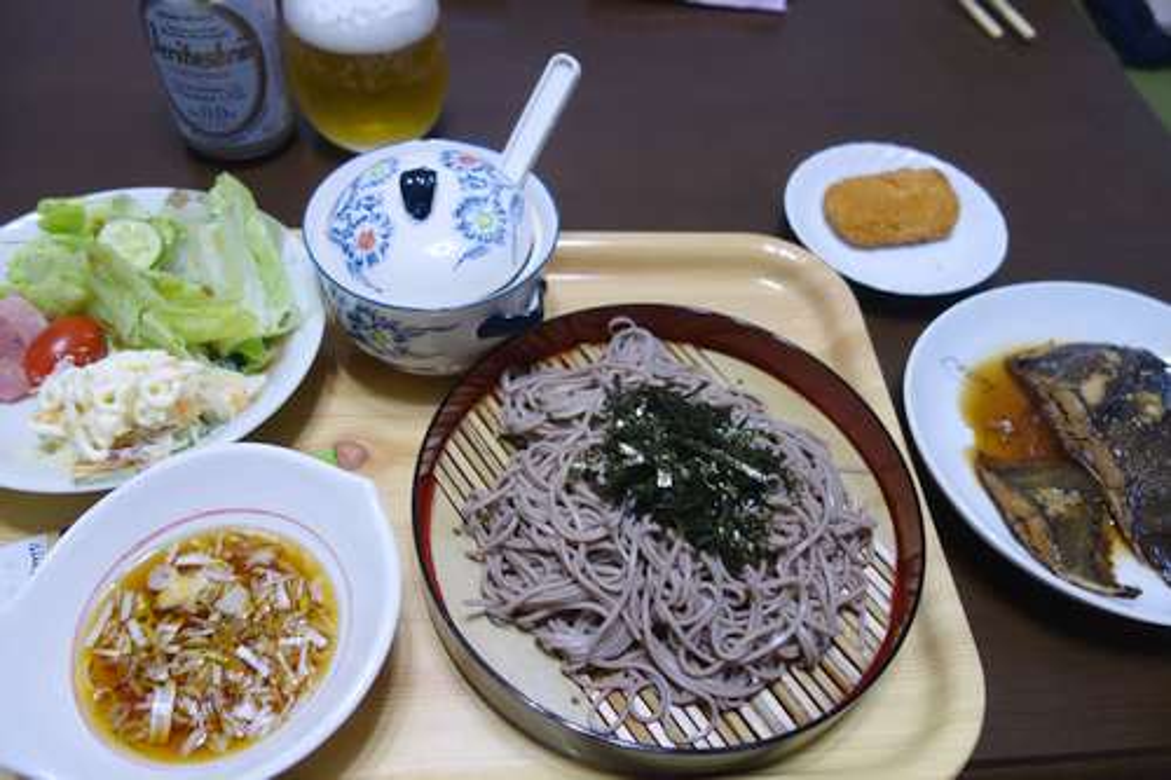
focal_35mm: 28
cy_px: 390
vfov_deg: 46.4
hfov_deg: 65.5
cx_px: 586
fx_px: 910
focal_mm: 10.4
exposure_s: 1/80
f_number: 1.8
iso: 800
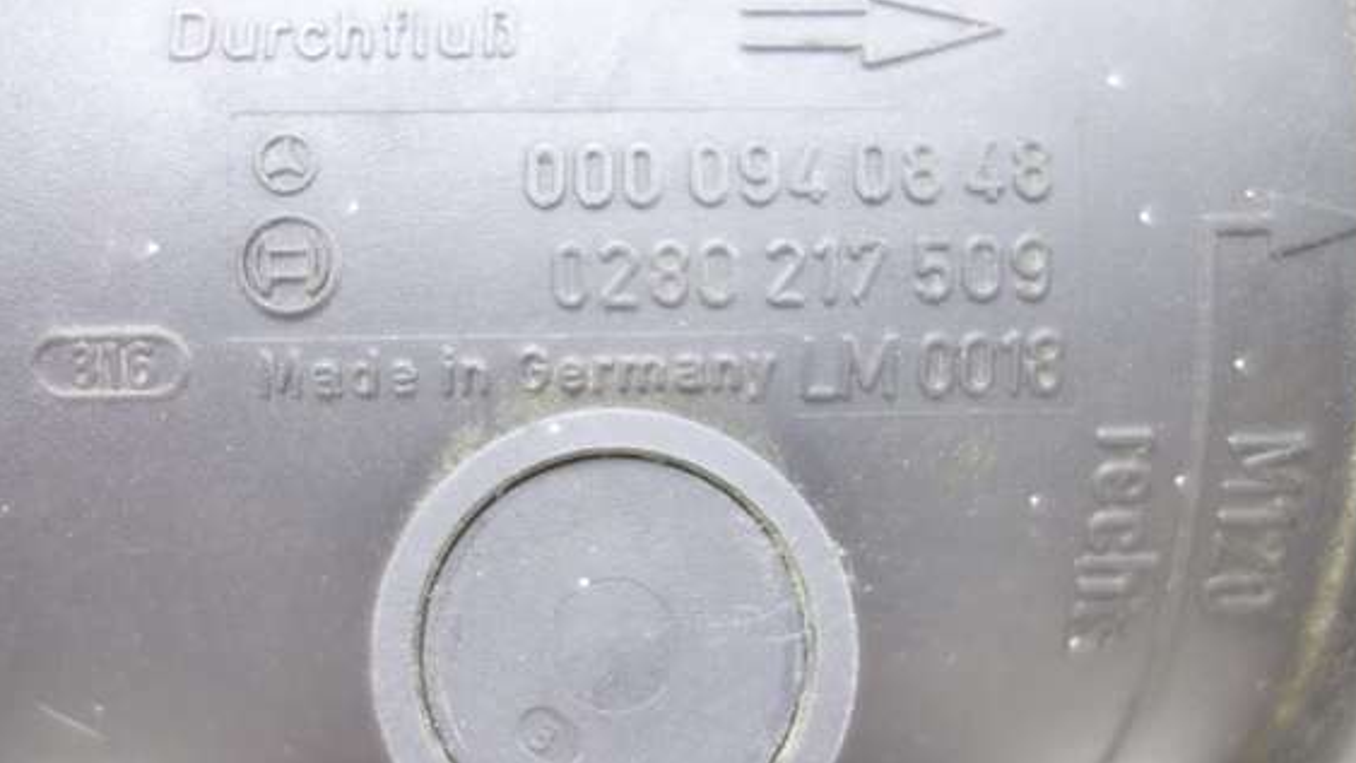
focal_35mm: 40
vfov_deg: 29.7
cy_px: 306
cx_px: 650
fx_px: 1439
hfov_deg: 50.5
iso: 320
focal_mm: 10.4
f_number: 1.8
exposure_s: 1/30
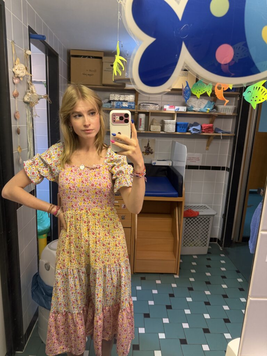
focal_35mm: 24
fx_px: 247
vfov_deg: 71.6
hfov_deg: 56.8
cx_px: 134
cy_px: 178
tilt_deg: -13.0
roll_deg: -2.3
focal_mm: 6.76
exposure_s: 1/50
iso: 250
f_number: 1.78
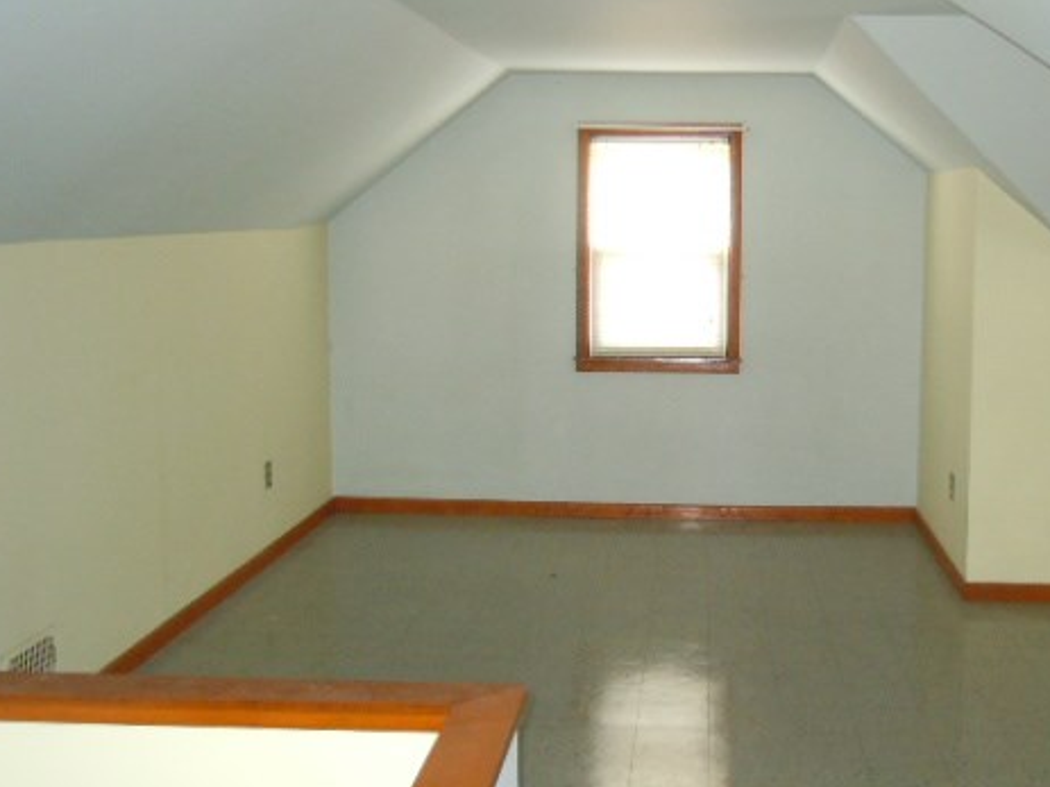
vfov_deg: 30.8
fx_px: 1425
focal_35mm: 47
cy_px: 356
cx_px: 662
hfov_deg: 40.1
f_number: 3.6
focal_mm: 6.2
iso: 640
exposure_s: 1/30
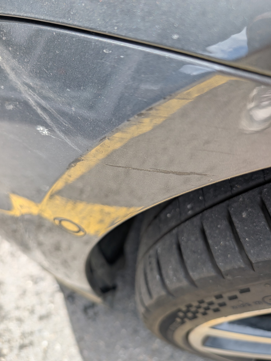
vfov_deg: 69.4
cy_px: 179
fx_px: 261
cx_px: 132
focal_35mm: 25
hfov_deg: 54.9
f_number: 1.68
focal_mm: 6.9
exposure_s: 1/263
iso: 22
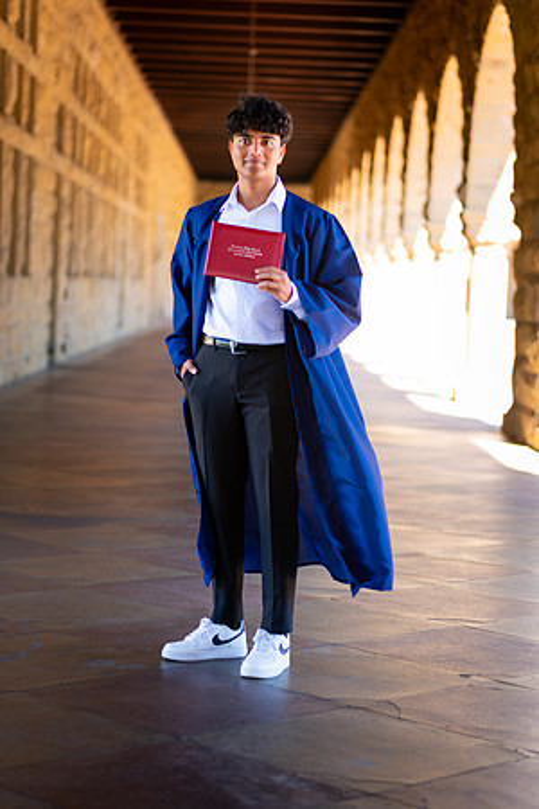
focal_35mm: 85
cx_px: 270
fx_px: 1909
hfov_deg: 16.1
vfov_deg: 23.9
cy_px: 404
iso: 64
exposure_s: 1/200
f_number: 2.5
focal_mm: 85
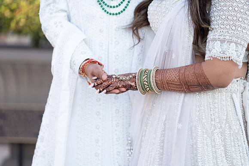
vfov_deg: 6.9
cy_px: 83
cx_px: 124
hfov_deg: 10.3
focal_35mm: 200
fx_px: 1384
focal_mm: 200
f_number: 2.8
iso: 100
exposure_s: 1/250
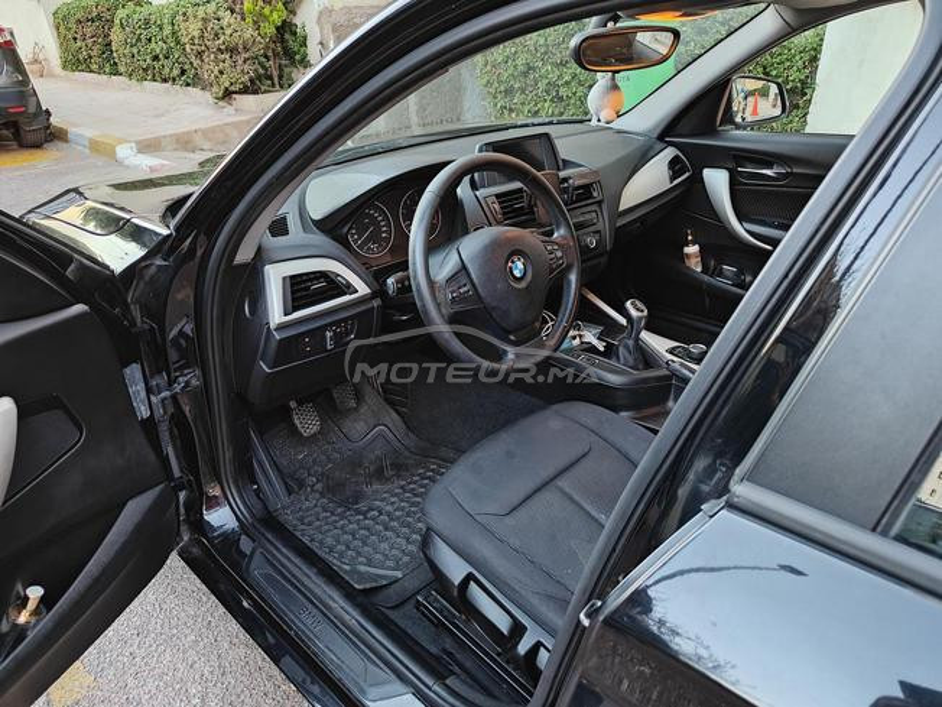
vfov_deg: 56.8
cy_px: 354
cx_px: 471
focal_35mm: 24
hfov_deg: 71.6
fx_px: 653
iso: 400
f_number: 1.8
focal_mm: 5.59
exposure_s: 1/23
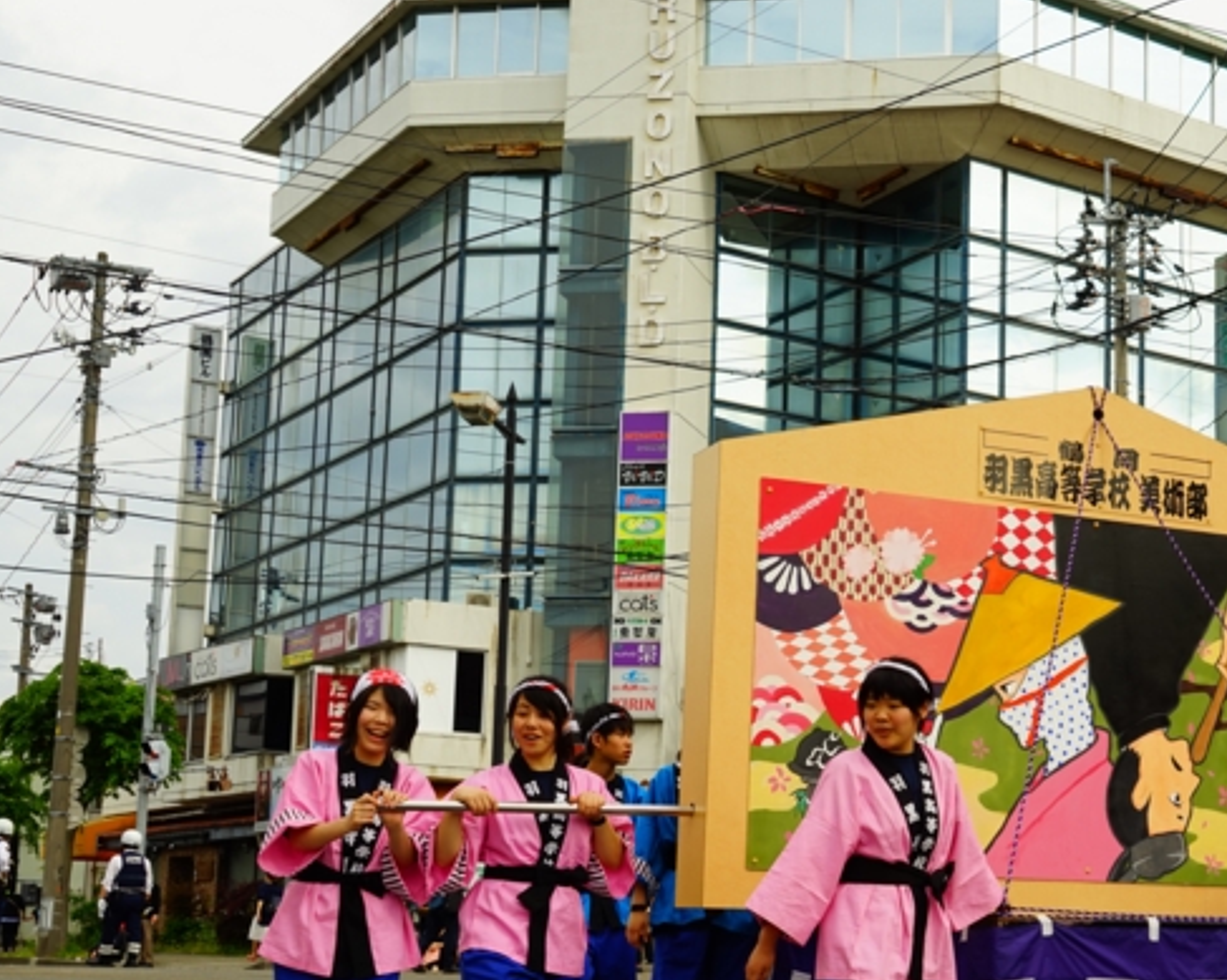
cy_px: 658
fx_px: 1960
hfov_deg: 33.8
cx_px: 978
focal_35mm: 54
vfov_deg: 27.9
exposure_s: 1/125
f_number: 9.5
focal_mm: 35
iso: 100
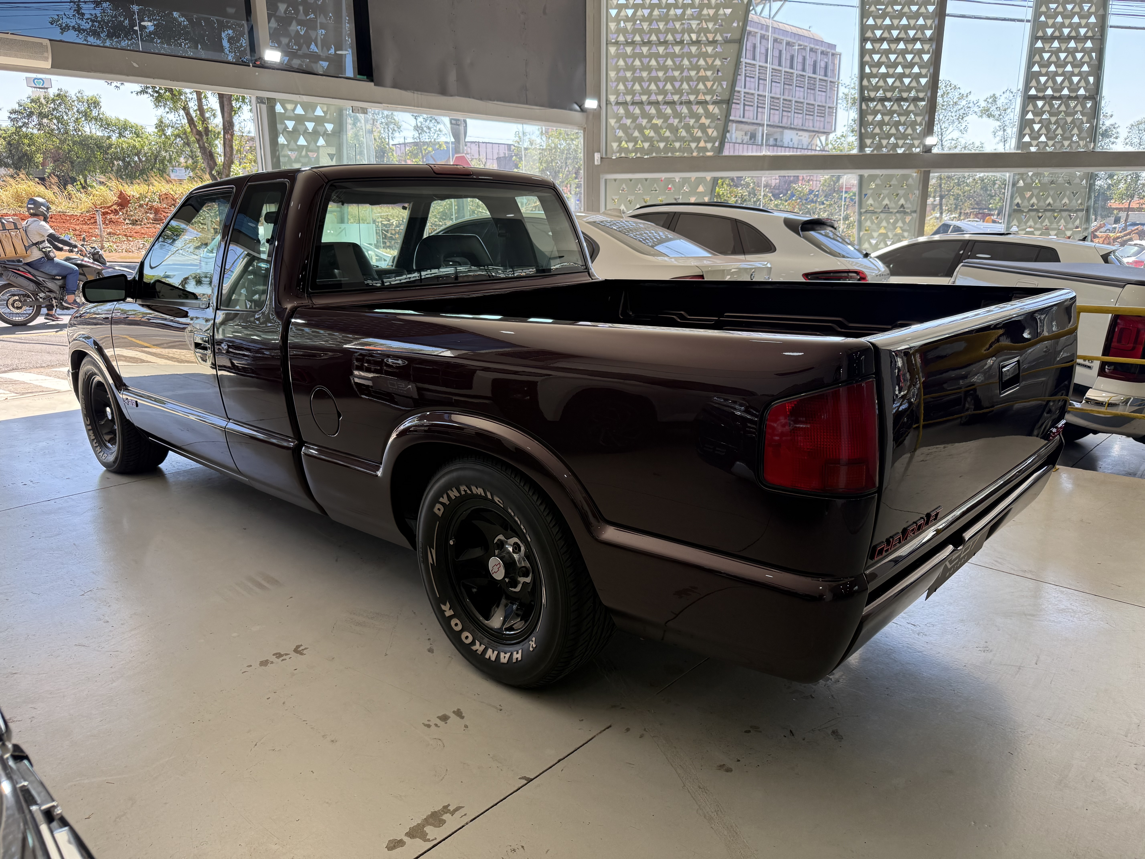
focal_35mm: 24
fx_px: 794
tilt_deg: -14.3
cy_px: 430
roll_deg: +0.5
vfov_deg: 56.8
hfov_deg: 71.6
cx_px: 572
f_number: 1.78
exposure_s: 1/290
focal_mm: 6.76
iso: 100
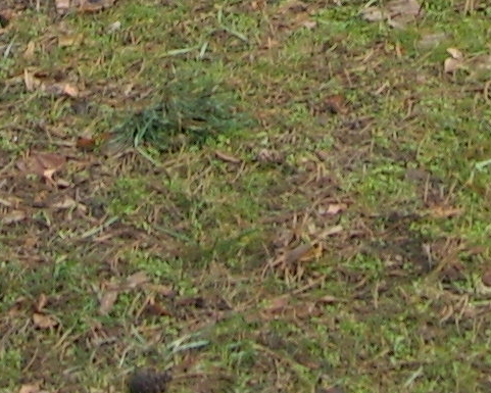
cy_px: -694
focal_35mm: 232
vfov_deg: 6.2
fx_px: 3372
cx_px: 624
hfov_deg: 8.2
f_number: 2.8
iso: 64
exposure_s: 1/61
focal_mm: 5.7
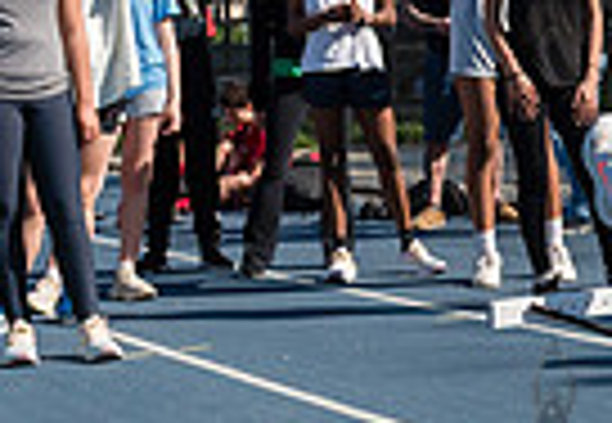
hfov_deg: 15.5
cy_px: 49
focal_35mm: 124
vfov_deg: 11.3
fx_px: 2132
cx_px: 796
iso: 400
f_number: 4.5
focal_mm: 24
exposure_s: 1/2500
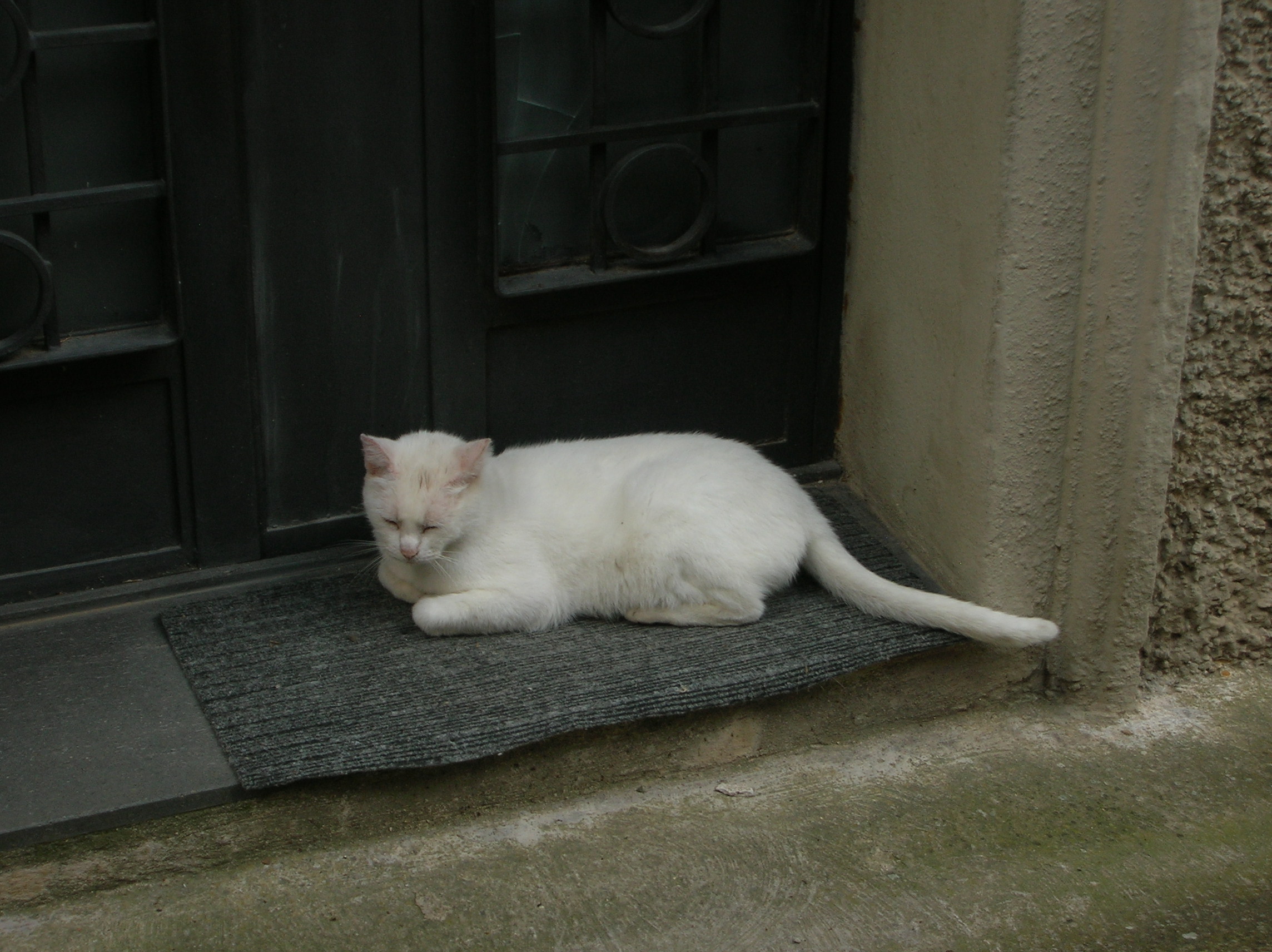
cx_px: 636
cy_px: 476
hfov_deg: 29.4
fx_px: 2423
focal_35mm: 66
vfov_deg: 22.2
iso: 50
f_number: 3.8
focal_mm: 11
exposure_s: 1/132
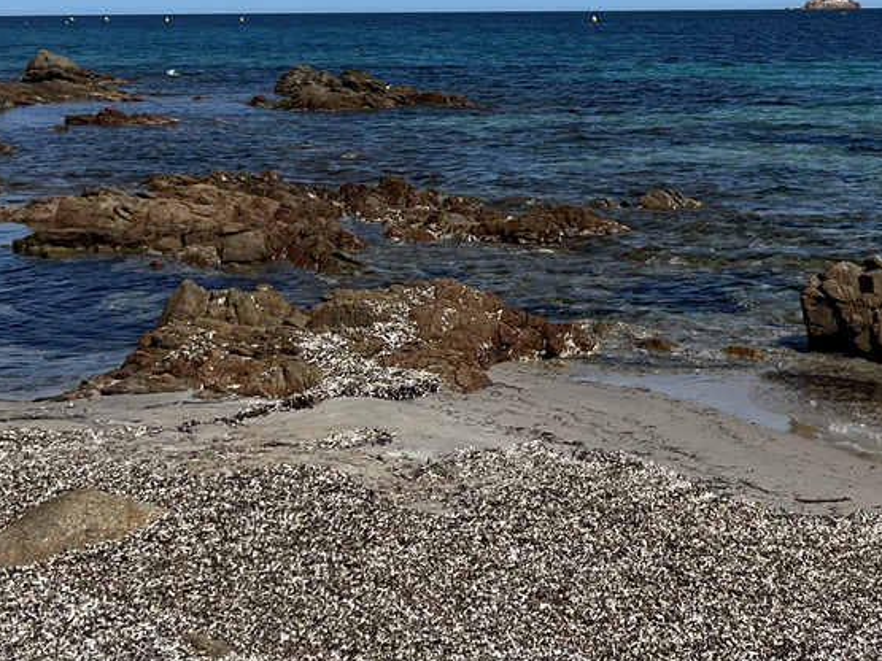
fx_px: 1911
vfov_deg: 19.4
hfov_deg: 25.2
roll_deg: +1.2
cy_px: 108
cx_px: 798
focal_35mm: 75
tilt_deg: -2.2
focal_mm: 5.7
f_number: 1.5
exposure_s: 1/6579
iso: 50
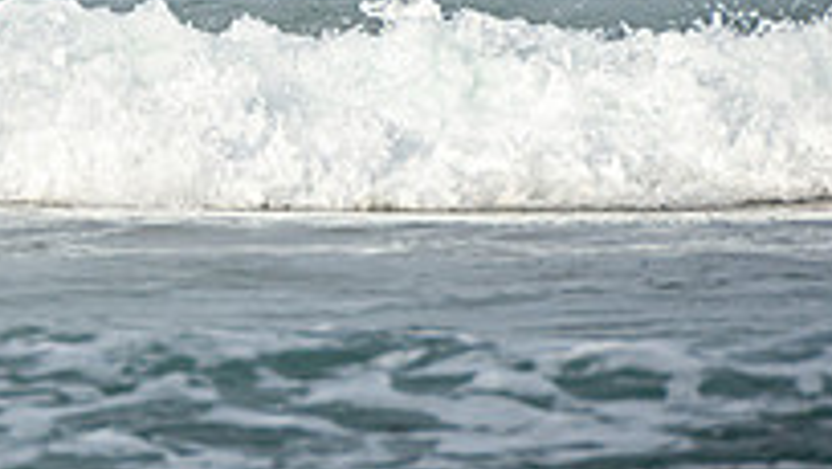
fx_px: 20439
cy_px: -157
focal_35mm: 926
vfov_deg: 1.3
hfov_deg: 2.3
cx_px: -237
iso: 200
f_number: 5
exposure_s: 1/2000
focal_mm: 200
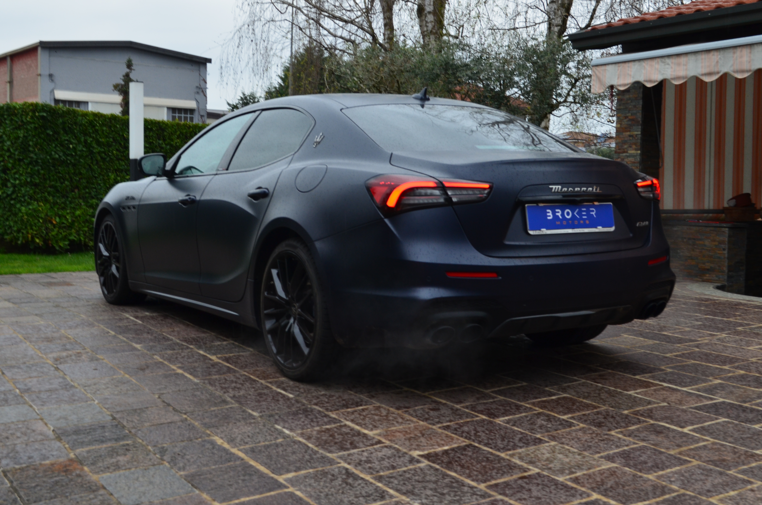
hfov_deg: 43.7
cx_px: 381
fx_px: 951
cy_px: 252
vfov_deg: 29.7
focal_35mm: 45
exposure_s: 1/125
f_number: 9
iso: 400
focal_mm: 30
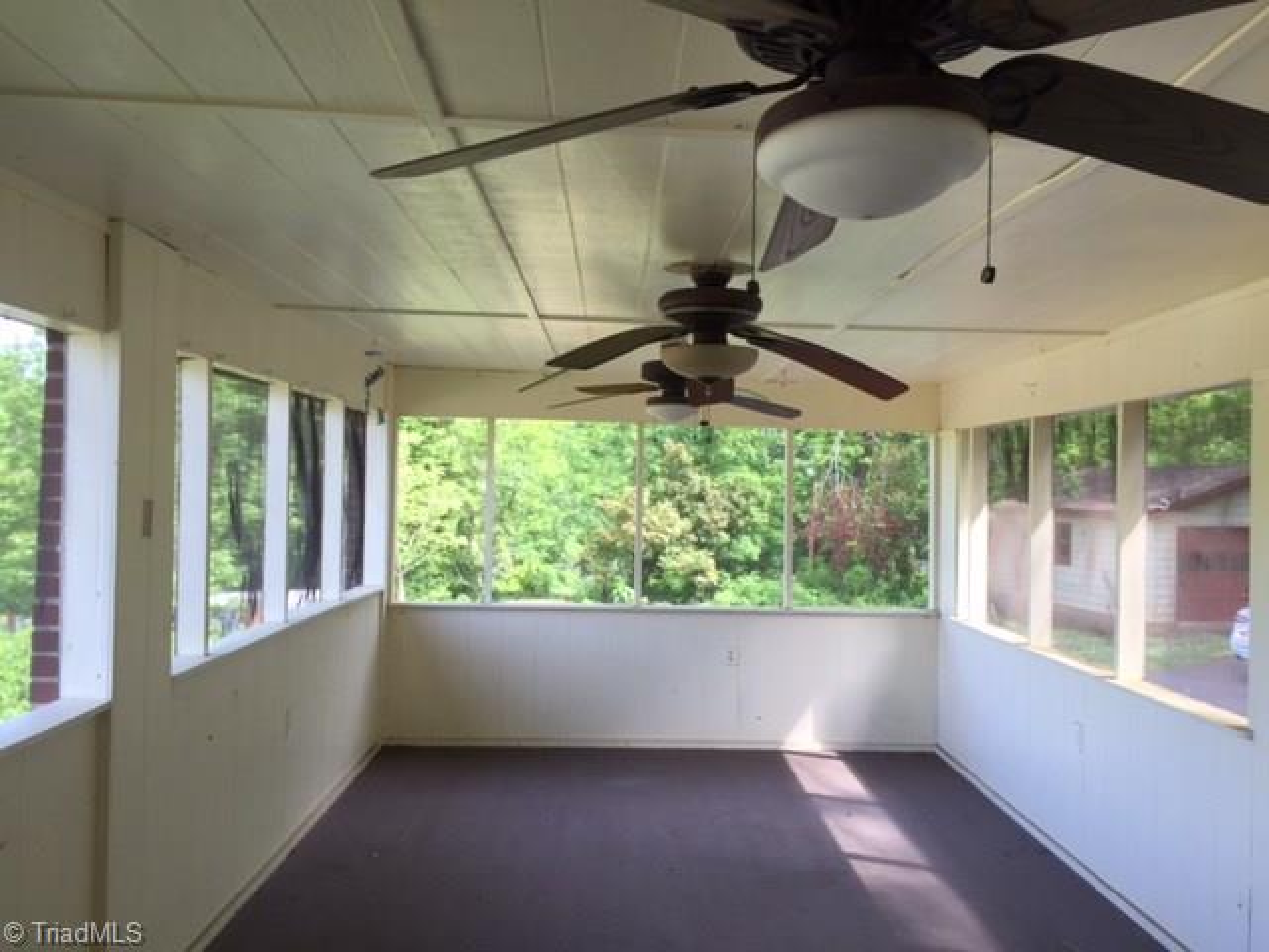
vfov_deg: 48.2
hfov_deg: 61.7
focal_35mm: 29
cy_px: 476
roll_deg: -1.7
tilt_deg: +1.1
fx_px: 1063
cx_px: 634
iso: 32
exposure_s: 1/60
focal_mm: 4.15
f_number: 2.2
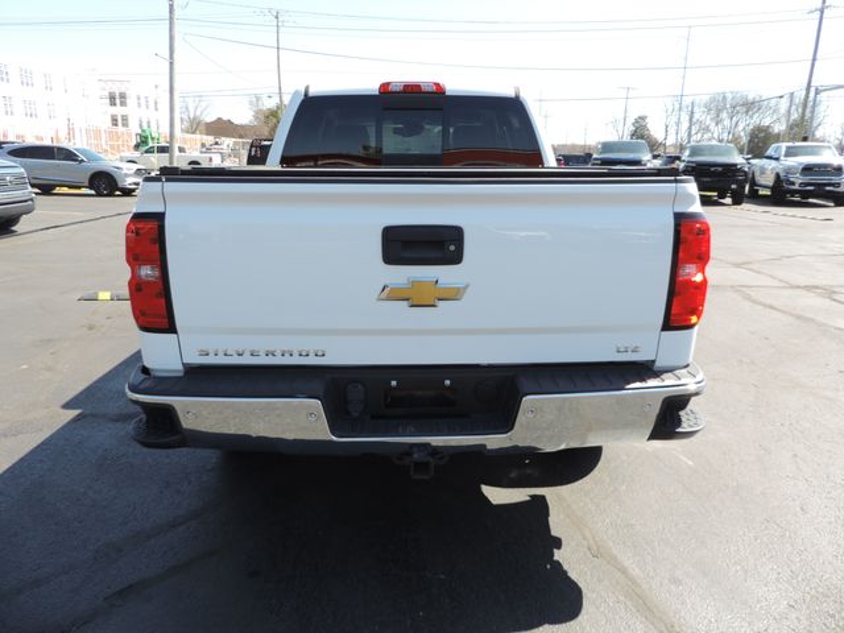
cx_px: 422
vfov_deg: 56.8
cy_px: 316
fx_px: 585
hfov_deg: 71.6
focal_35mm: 24
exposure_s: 1/400
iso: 80
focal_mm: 4.3
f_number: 3
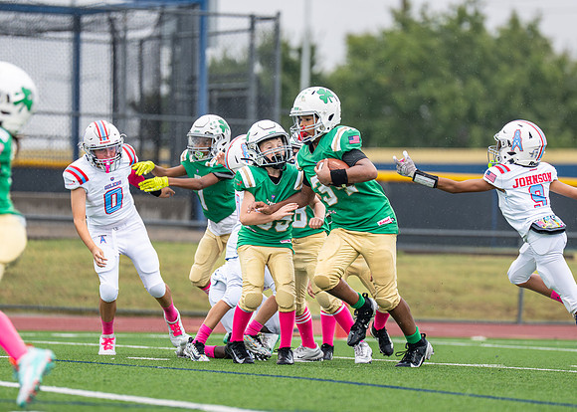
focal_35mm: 358
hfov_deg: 5.6
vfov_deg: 4.0
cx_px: 340
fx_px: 5862
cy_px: 219
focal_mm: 200
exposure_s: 1/1000
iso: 400
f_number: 2.8
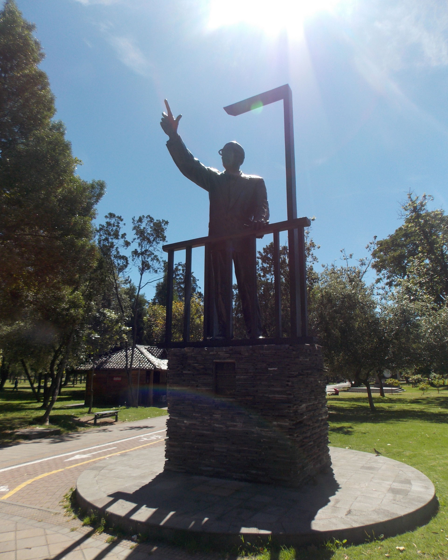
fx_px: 398
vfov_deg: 70.3
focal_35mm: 24
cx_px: 224
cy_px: 287
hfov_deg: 58.8
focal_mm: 4
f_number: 3.1
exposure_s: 1/1000
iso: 80
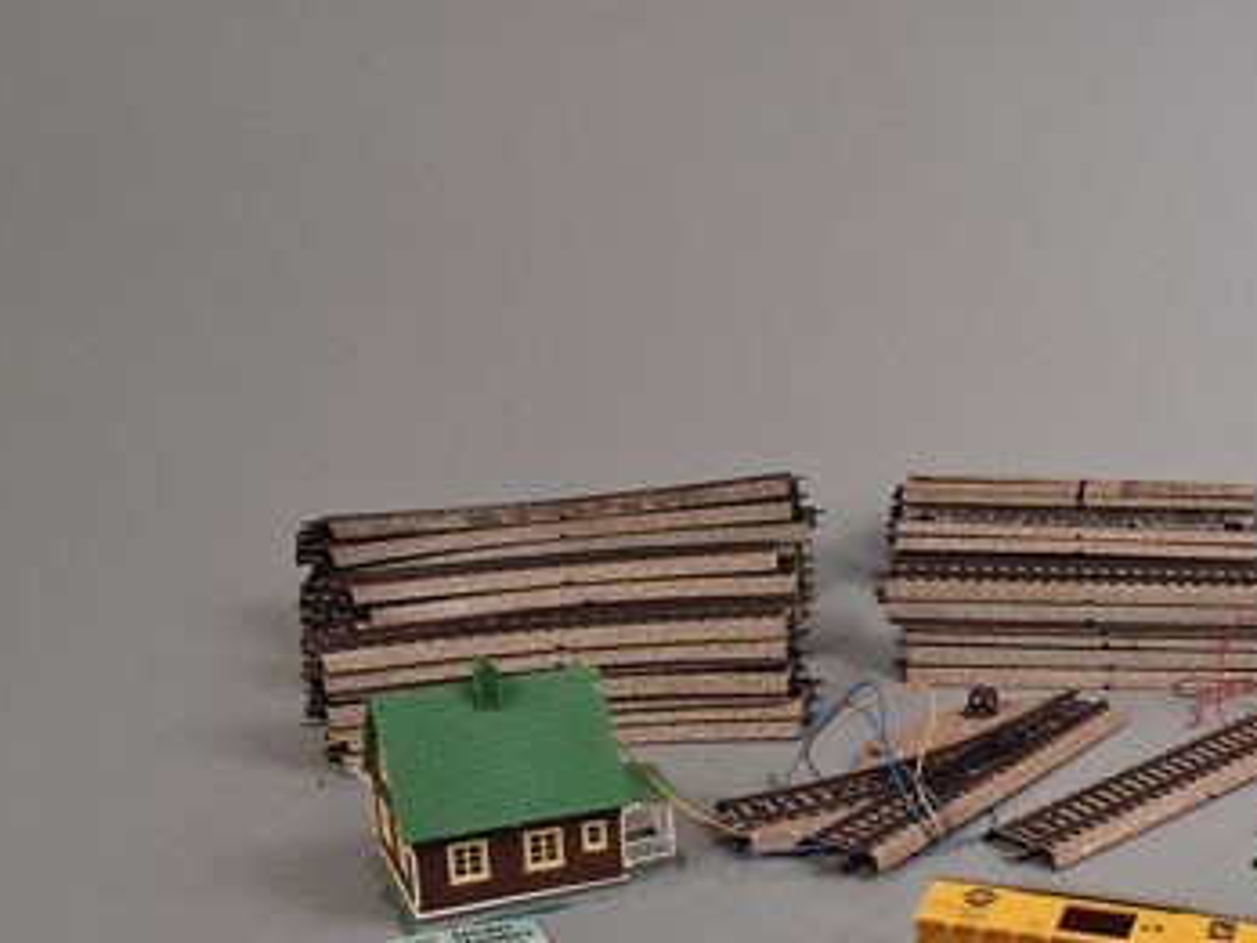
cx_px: 1138
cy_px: 726
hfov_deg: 29.8
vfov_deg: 23.4
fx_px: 2251
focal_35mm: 62
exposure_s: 1/100
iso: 400
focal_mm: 4
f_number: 1.8
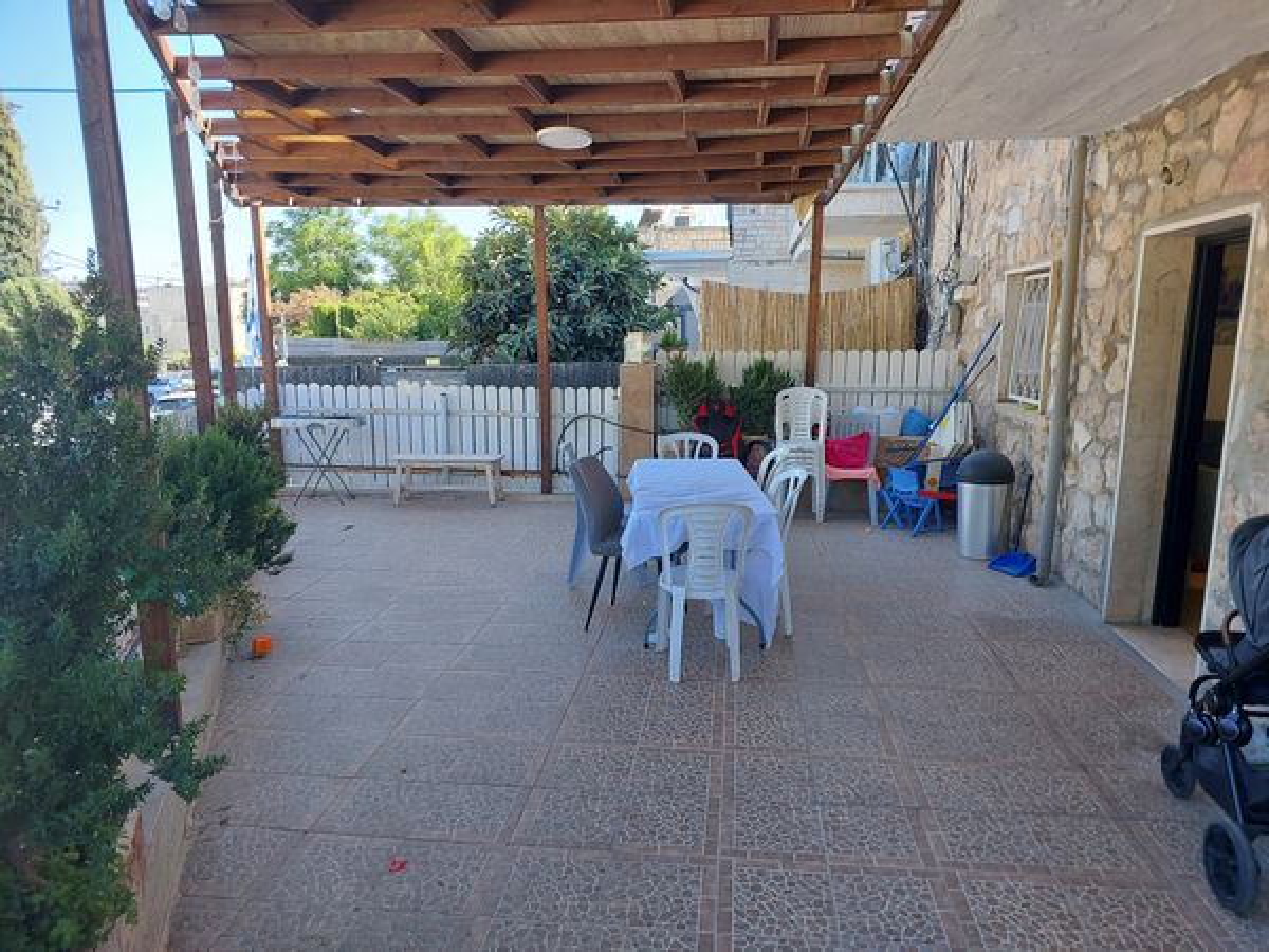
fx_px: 843
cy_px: 476
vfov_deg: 58.9
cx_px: 634
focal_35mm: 23
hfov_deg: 73.9
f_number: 1.8
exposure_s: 1/120
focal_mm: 5.06
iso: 32
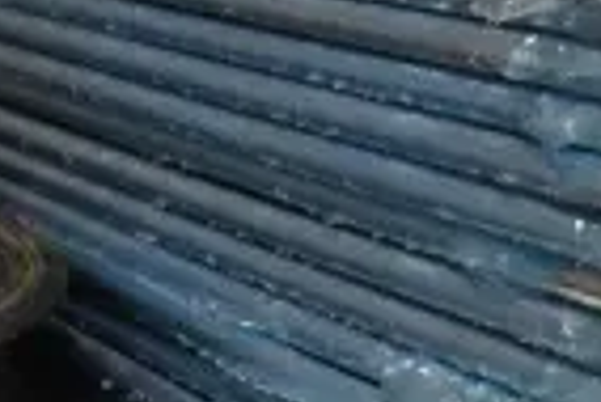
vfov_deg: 10.7
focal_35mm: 129
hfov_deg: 13.8
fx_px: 2156
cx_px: 1155
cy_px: 201
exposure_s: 1/125
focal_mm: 20
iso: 6400
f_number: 5.6
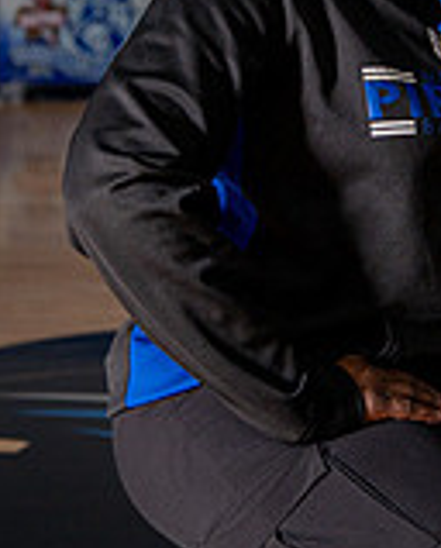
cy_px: -17
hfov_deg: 9.4
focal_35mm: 164
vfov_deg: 11.6
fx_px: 2665
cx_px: 394
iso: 640
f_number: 4
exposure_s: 1/200
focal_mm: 62
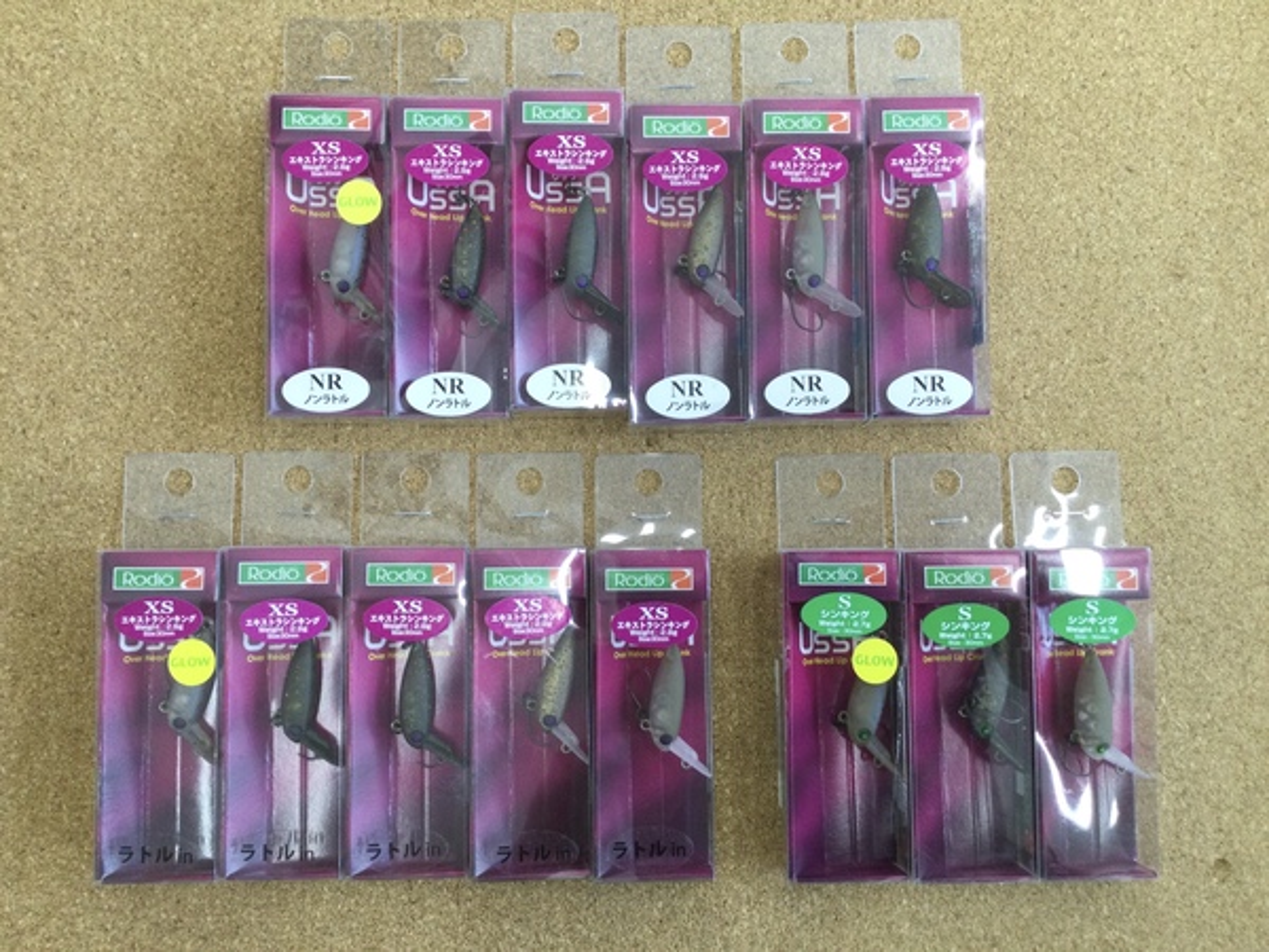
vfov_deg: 45.4
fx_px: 1136
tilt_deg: -87.1
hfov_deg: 58.4
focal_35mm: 31
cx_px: 634
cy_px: 476
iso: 32
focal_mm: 3.3
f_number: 2.4
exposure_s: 1/30
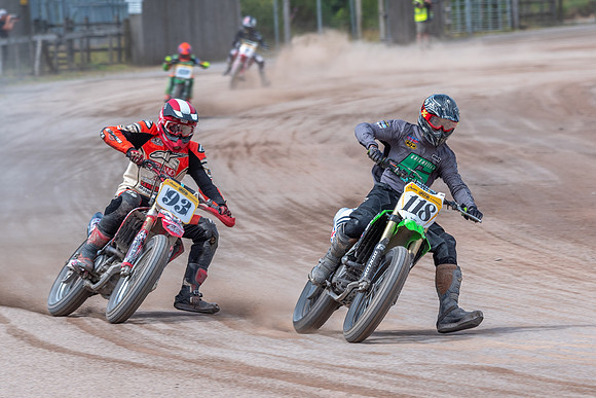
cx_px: 338
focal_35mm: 476
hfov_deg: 4.3
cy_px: 283
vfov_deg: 2.9
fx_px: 7883
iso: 100
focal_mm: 280
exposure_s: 1/320
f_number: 8
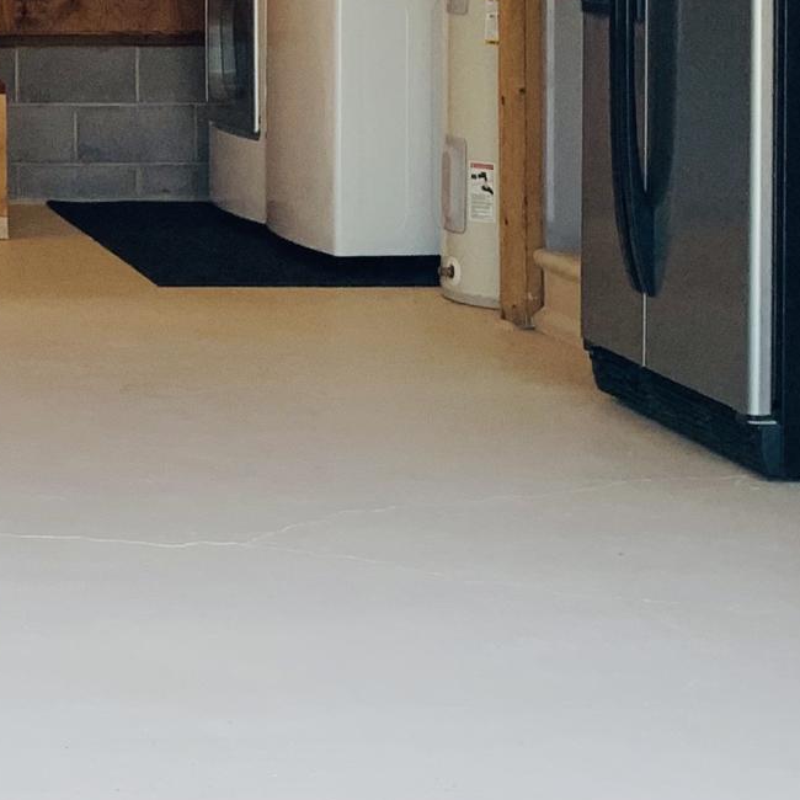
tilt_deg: -2.0
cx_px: -516
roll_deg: +0.8
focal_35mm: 106
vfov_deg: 16.1
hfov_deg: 14.9
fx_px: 2772
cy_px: 16
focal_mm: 4.25
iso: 50
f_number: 1.8
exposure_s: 1/121
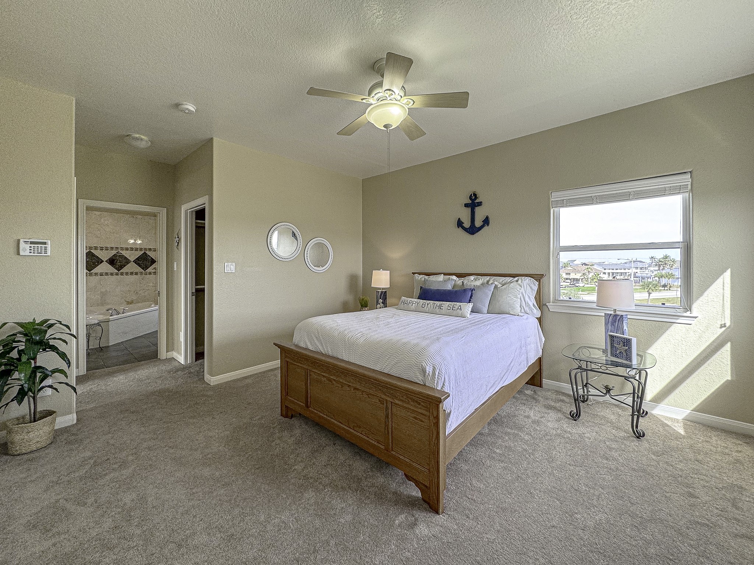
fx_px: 305
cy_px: 282
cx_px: 377
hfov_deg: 102.1
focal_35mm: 14
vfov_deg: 85.7
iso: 100
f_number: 2.2
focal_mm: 2.22
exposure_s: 1/120
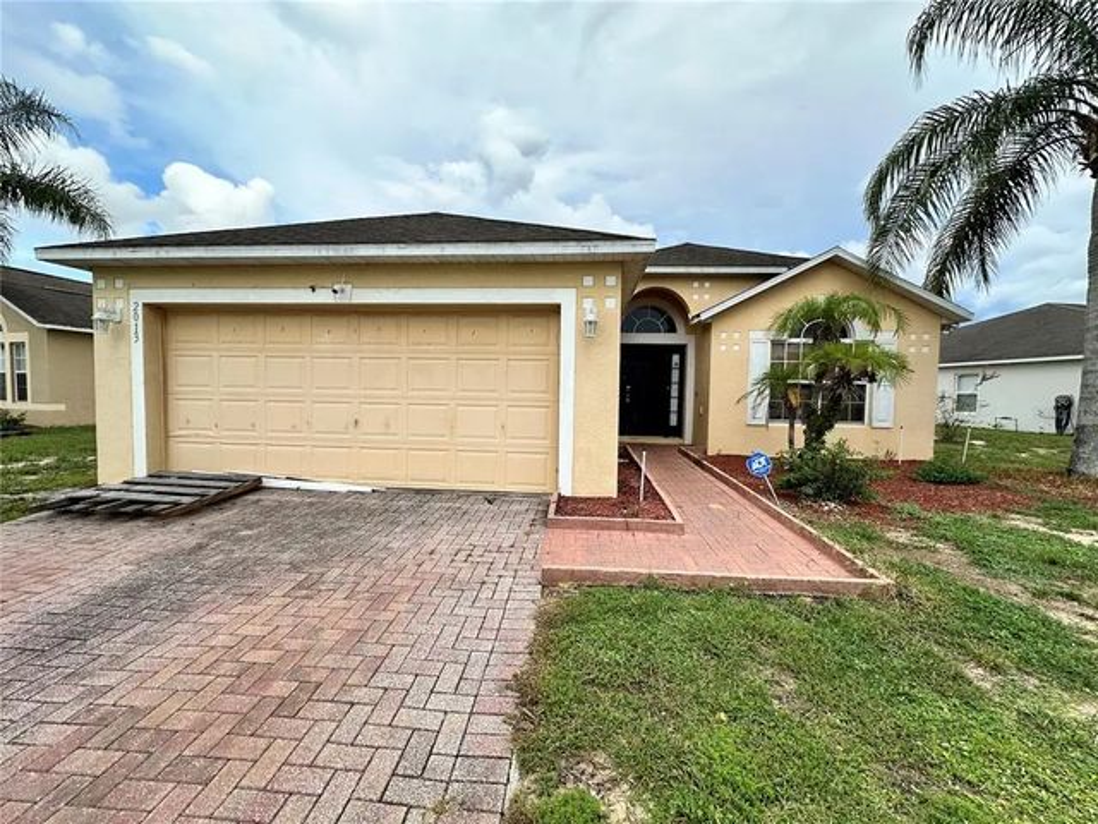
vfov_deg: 85.7
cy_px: 412
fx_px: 444
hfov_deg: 102.1
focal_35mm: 14
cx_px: 549
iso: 50
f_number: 2.2
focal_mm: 2.22
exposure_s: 1/703
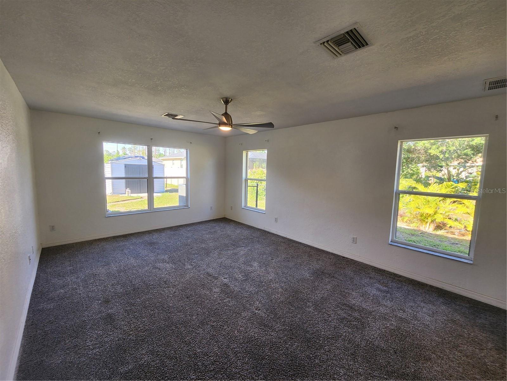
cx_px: 254
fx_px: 190
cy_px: 190
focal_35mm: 13
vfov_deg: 89.9
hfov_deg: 106.2
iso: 50
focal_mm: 2.2
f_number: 2.2
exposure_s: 1/60
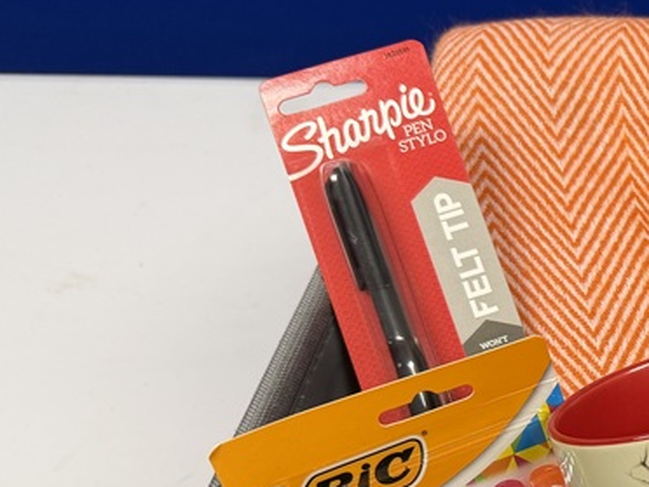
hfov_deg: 24.7
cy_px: 386
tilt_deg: -46.2
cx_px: 888
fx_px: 1237
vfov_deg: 22.0
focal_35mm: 66
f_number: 1.78
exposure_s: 1/120
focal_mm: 6.76
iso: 160
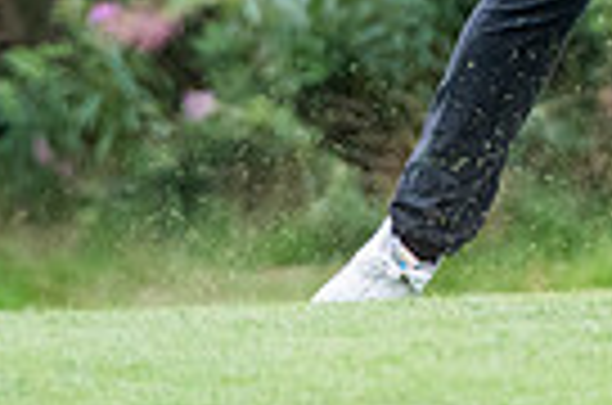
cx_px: 878
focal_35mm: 1284
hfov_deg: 1.6
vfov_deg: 1.1
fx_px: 21777
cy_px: -430
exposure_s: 1/2000
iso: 1600
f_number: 4.5
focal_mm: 200
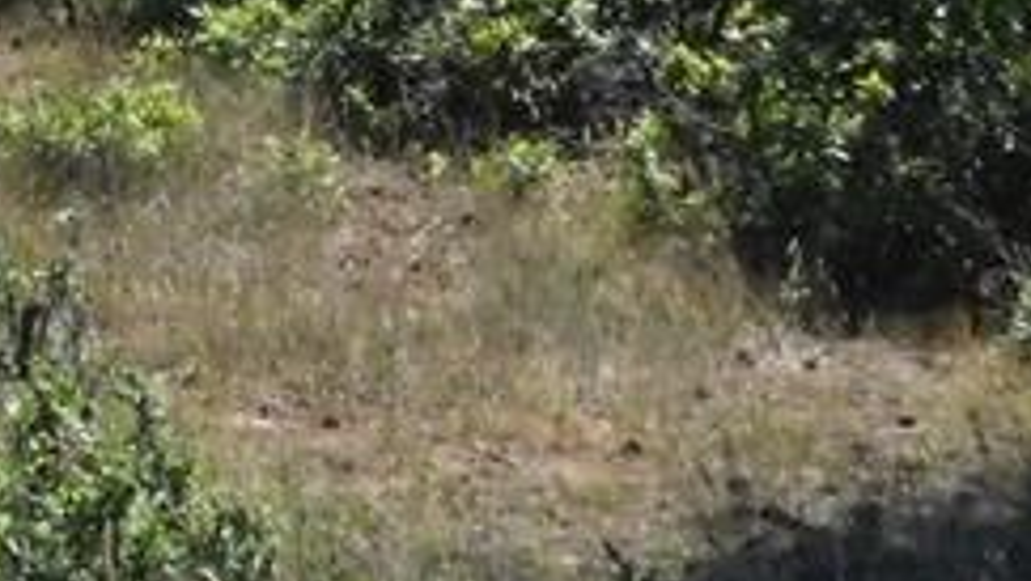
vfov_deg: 7.1
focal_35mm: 165
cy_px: -626
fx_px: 4513
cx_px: -916
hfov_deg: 11.9
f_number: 7
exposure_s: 1/1500
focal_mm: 6.3
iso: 800
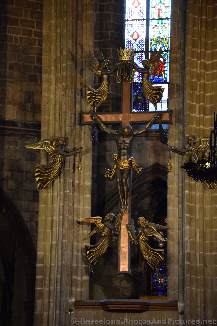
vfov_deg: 15.2
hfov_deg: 10.2
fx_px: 1221
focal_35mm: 135
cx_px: 108
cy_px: 163
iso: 3200
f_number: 5.3
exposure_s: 1/60
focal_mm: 90
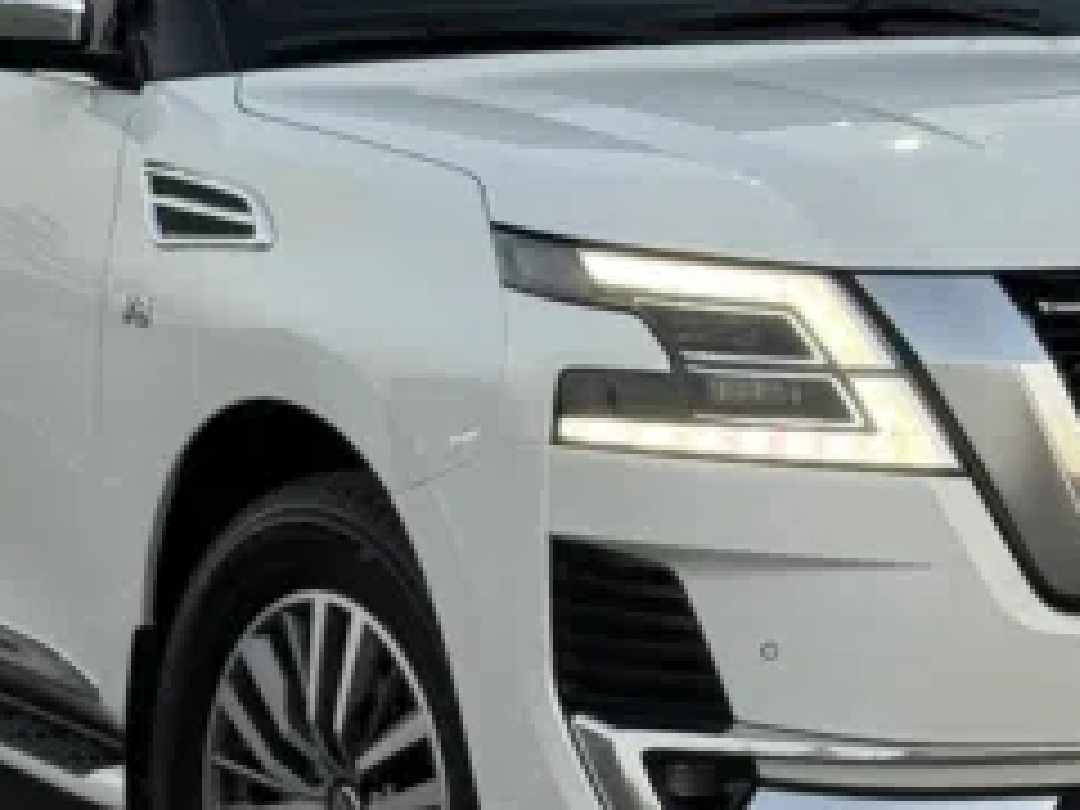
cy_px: 418
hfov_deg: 15.4
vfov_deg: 11.6
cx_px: 680
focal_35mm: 128
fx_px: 3994
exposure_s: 1/142
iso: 80
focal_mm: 6.76
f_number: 1.78
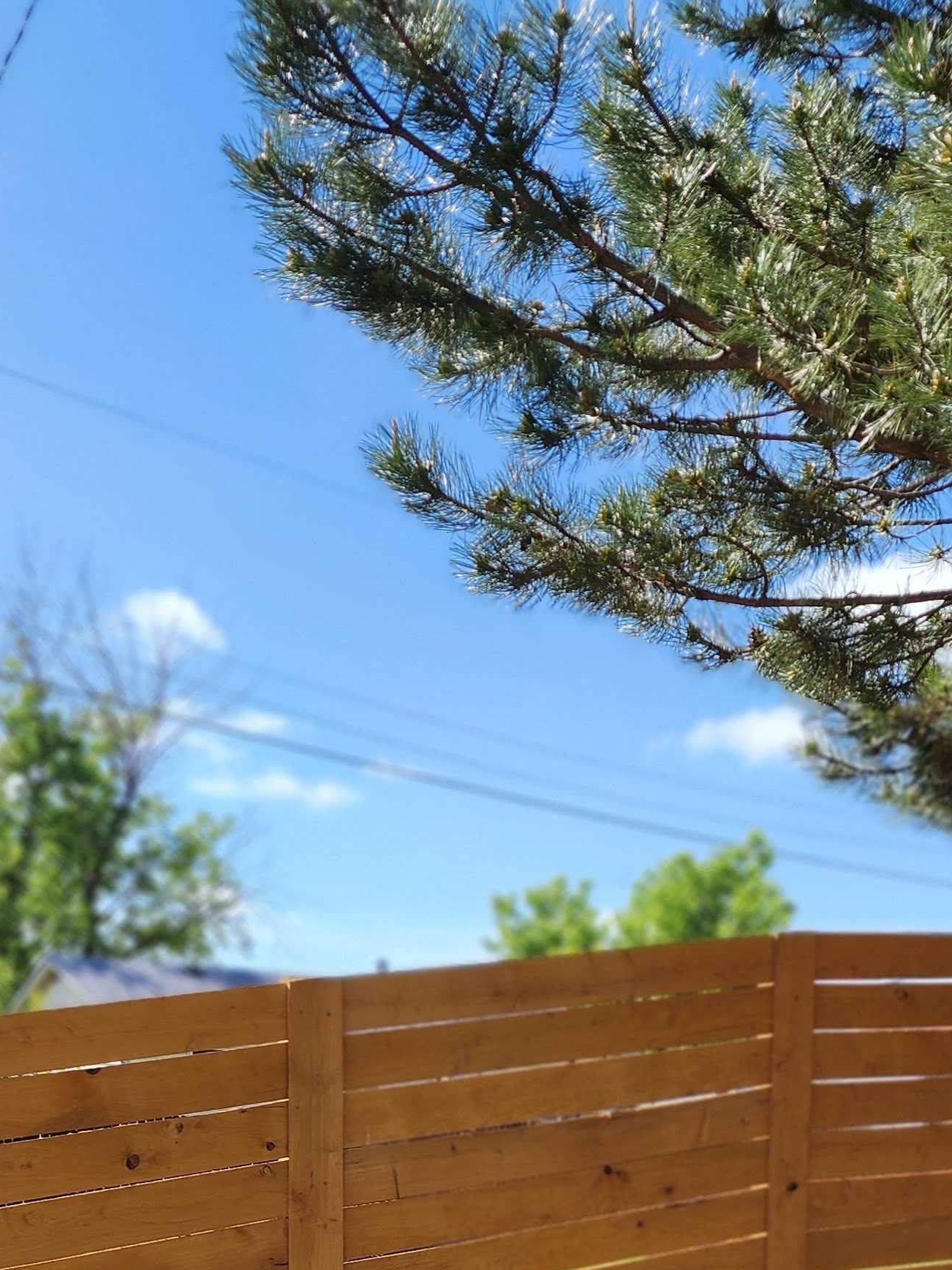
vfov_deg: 32.7
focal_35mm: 53
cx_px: 678
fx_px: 1943
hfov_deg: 27.3
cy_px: 1323
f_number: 1.8
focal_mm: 6.4
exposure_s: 1/779
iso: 12
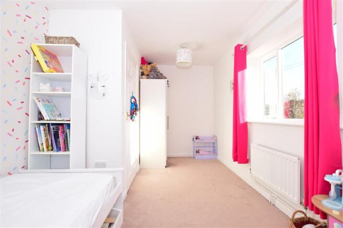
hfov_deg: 100.4
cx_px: 172
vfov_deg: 77.3
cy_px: 114
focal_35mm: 15
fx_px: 143
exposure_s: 1/200
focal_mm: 10
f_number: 8
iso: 400
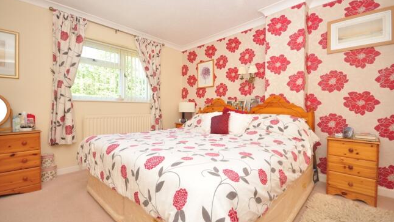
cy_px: 109
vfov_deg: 62.3
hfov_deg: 94.2
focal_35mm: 18
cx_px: 195
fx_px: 183
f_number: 4.2
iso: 200
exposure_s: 1/60
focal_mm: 11
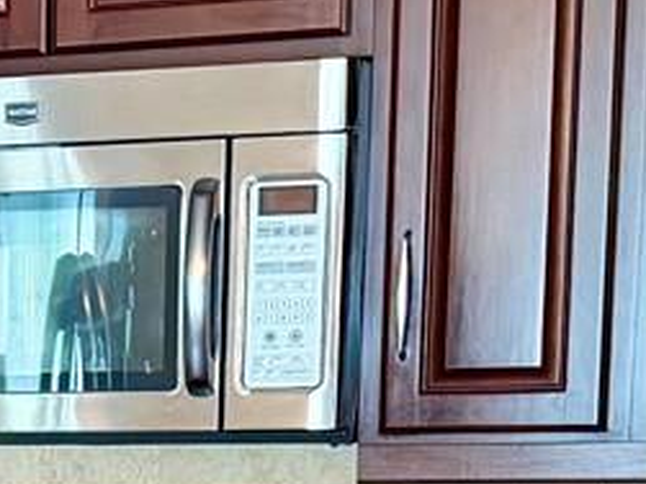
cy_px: 914
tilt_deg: -11.0
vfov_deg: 9.2
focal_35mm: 153
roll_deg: +0.4
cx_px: -314
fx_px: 2854
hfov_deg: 12.3
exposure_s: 1/60
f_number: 1.78
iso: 400
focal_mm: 6.76
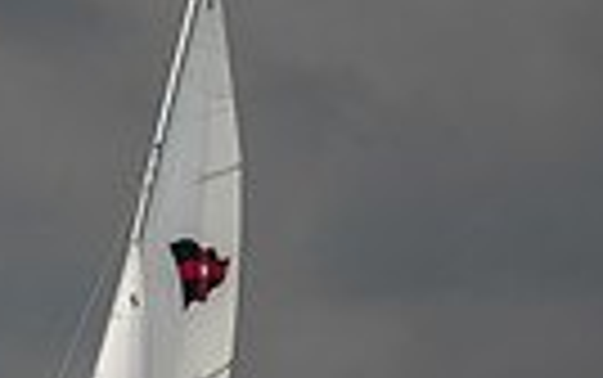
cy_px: 601
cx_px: 14
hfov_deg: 1.6
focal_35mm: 1331
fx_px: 21892
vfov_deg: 1.0
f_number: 4
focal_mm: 300
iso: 50
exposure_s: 1/800
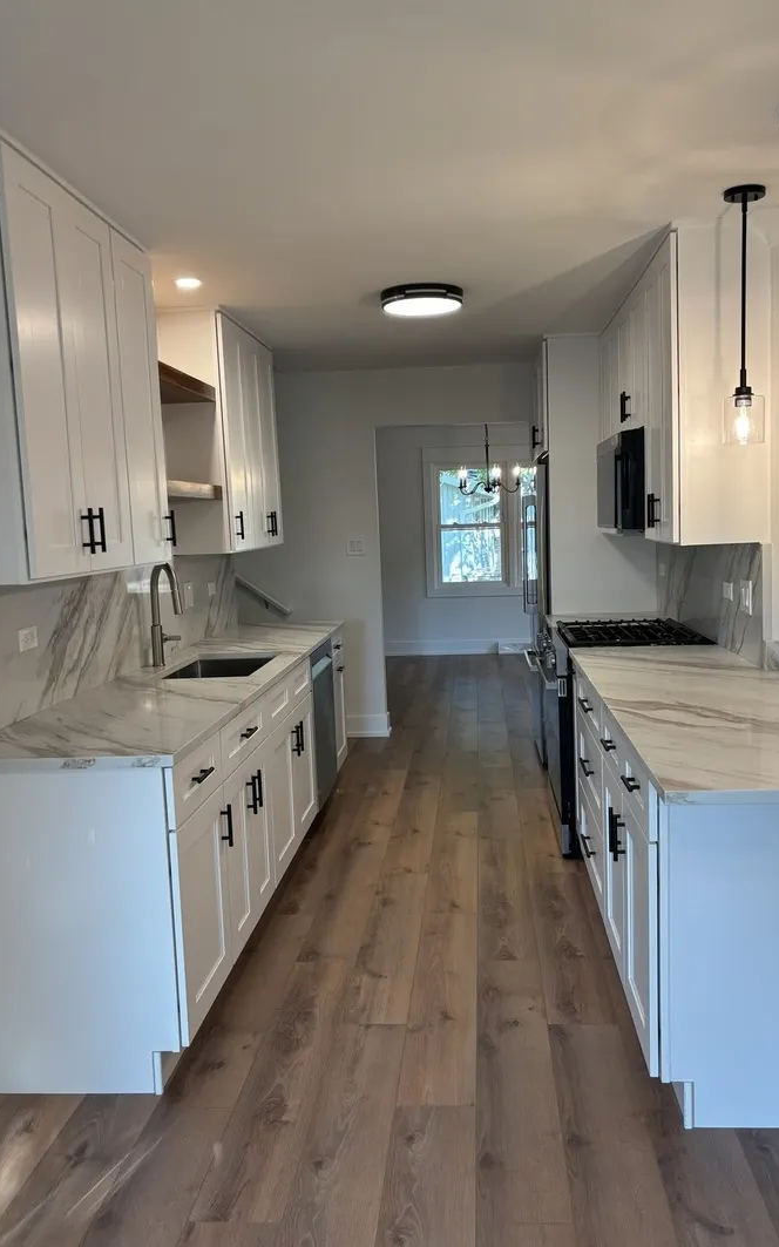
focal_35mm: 28
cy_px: 632
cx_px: 431
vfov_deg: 66.5
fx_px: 952
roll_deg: +1.5
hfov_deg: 44.5
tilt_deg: -5.6
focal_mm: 5.96
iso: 64
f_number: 1.6
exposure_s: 1/120
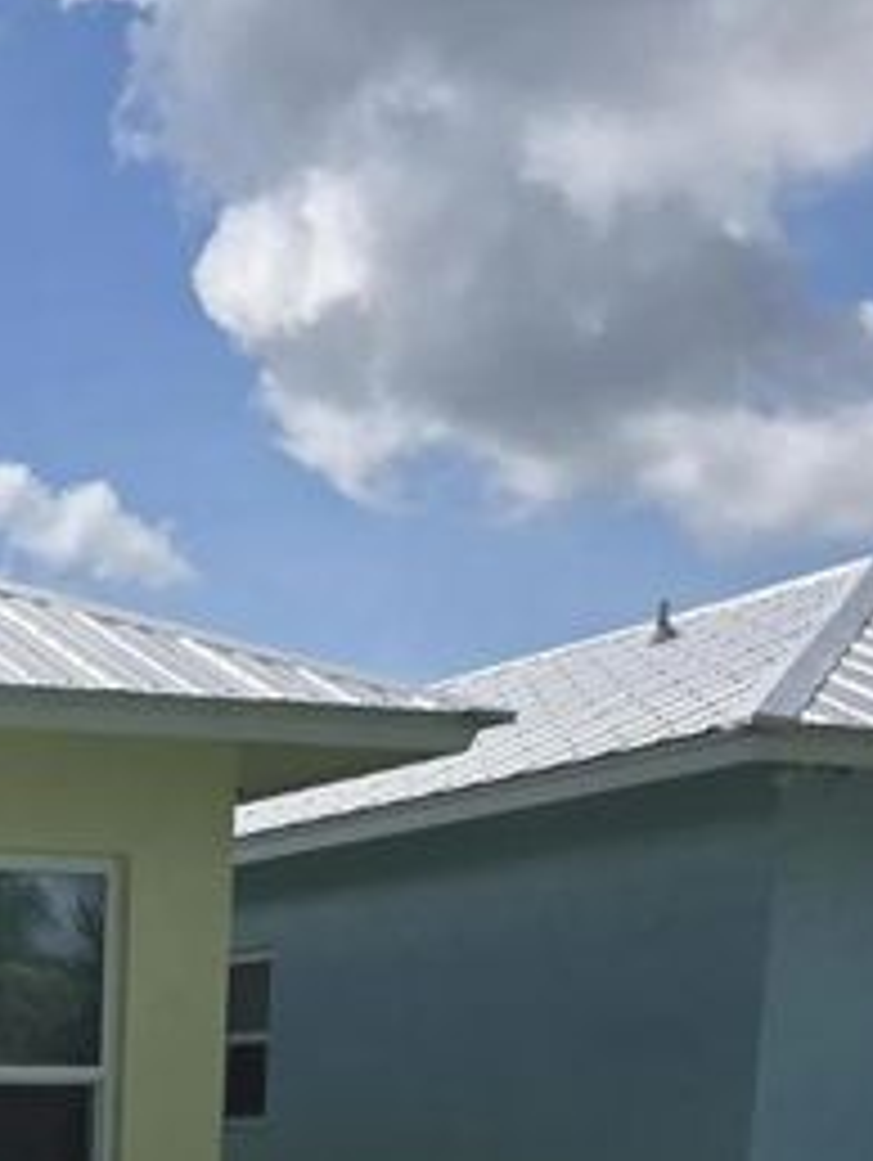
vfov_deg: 22.2
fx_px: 2551
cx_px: -220
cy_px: 1627
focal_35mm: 76
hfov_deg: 18.3
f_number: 1.7
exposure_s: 1/7944
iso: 64
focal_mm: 6.3
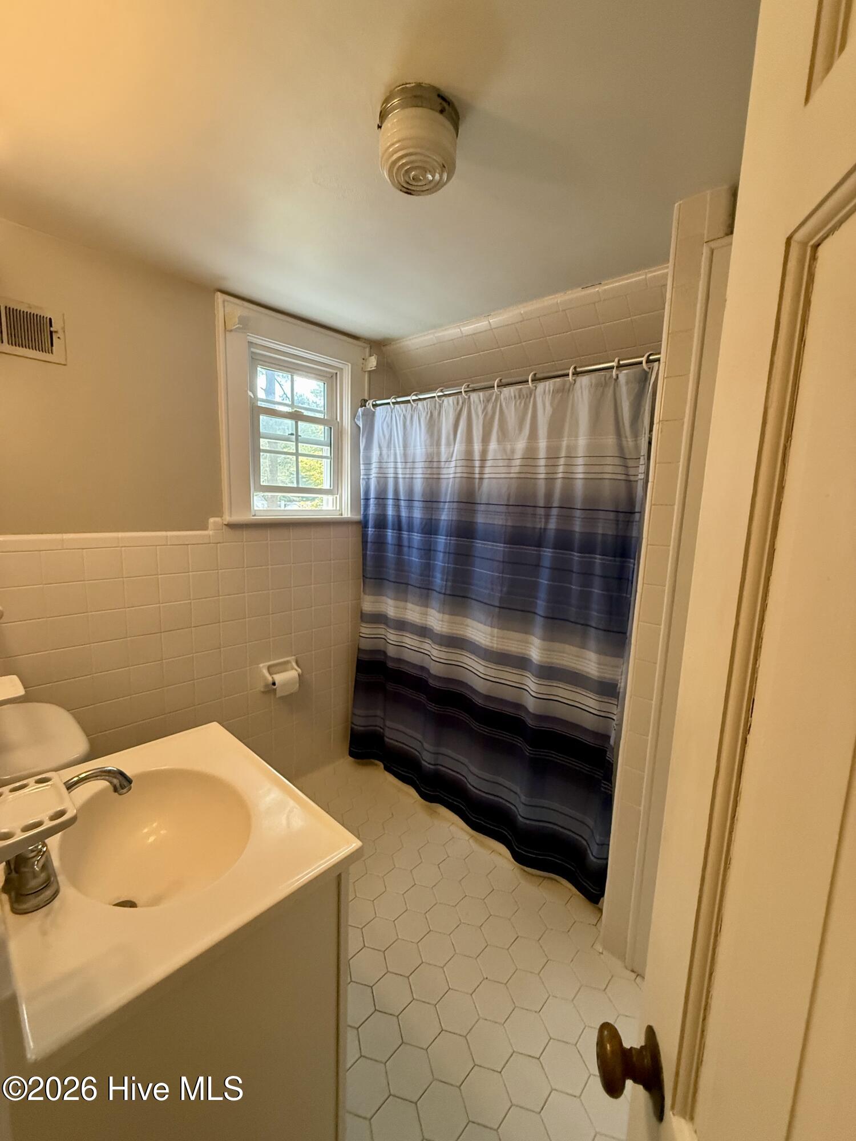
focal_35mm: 14
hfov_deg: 85.7
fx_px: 462
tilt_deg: -7.3
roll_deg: -2.3
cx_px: 428
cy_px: 570
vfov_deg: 102.1
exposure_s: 1/120
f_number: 2.2
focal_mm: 2.22
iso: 400
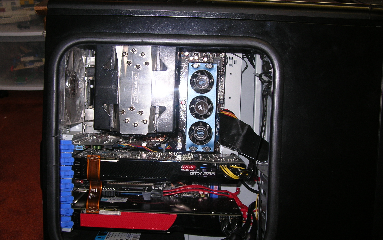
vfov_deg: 32.7
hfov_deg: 50.4
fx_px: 407
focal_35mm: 39
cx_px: 192
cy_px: 133
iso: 50
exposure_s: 1/60.1
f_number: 2.7
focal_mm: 6
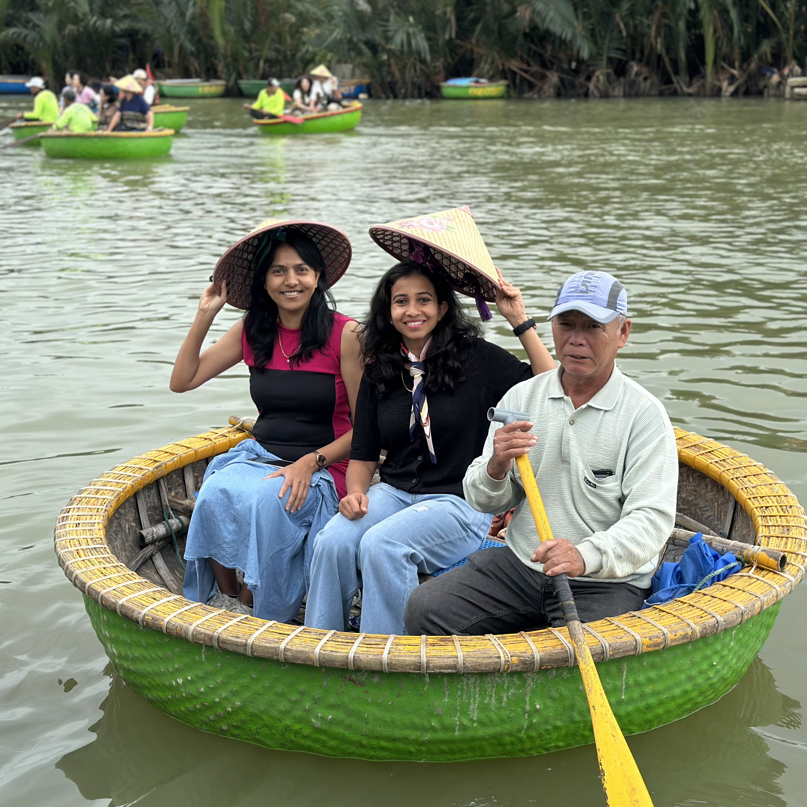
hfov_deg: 30.0
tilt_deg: -14.1
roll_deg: +0.2
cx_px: 397
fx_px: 1503
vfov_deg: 30.0
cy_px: 404
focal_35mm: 57
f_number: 1.78
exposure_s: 1/1227
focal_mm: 6.86
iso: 80
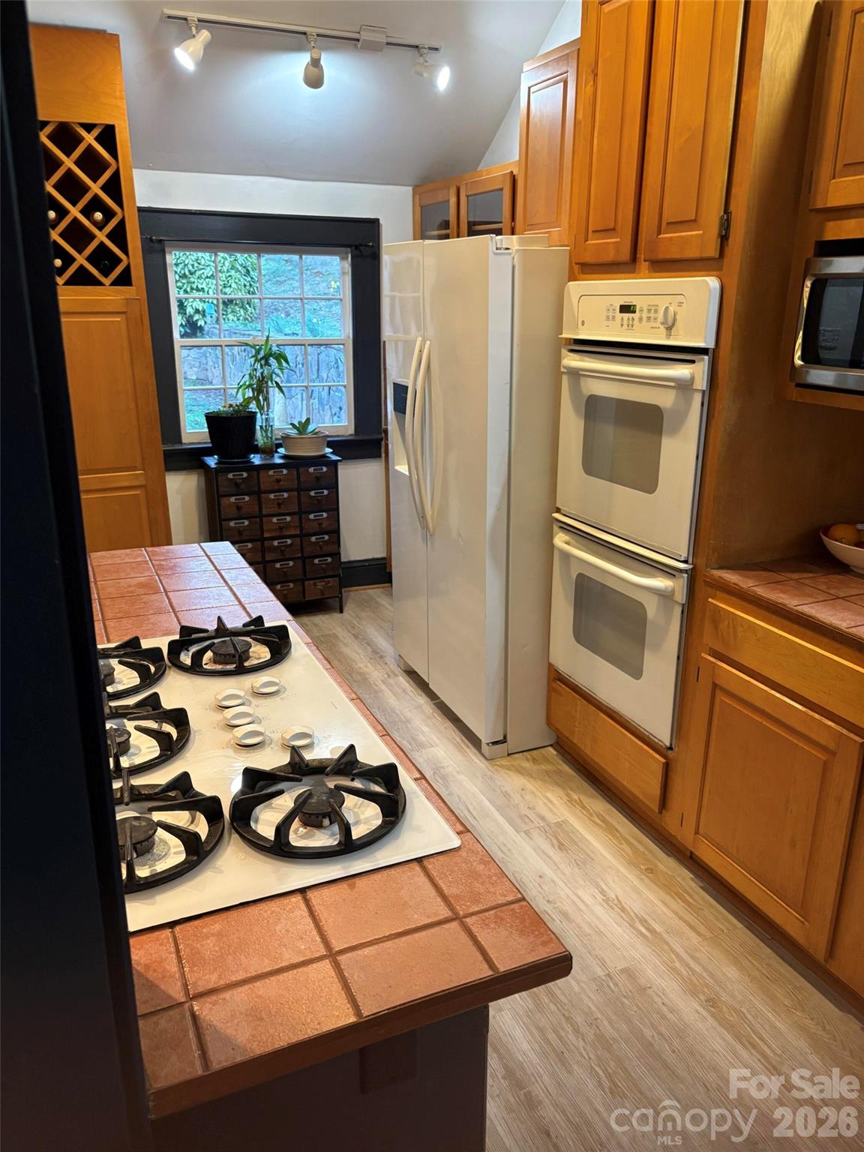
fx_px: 865
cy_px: 576
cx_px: 432
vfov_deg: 67.3
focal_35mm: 26
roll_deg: -0.5
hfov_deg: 53.1
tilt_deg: -17.0
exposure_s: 1/60
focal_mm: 5.96
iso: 200
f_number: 1.6
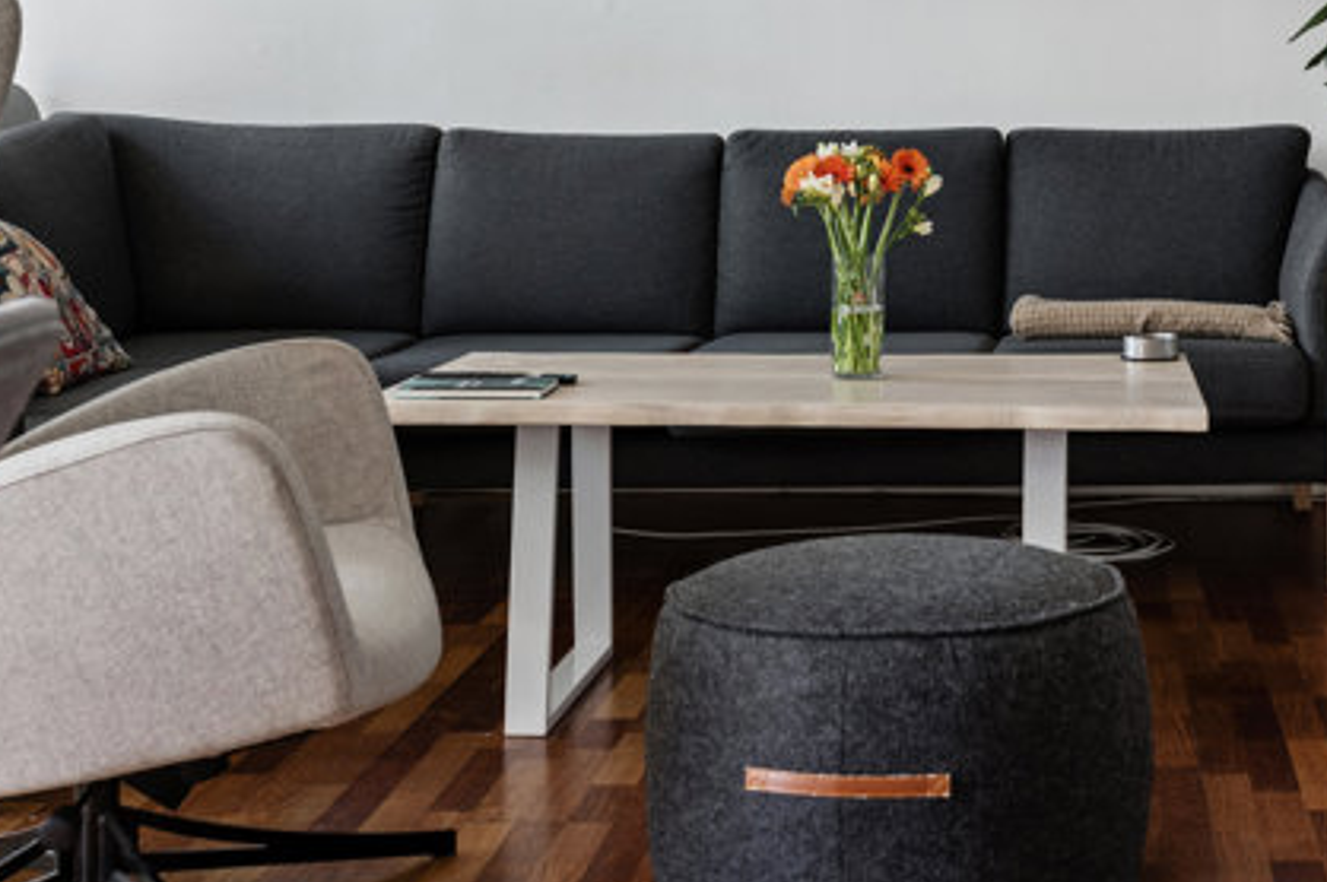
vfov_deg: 19.8
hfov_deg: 29.2
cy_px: 52
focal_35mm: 67
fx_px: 2468
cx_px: 1121
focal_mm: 35
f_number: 8
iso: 200
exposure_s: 1/60
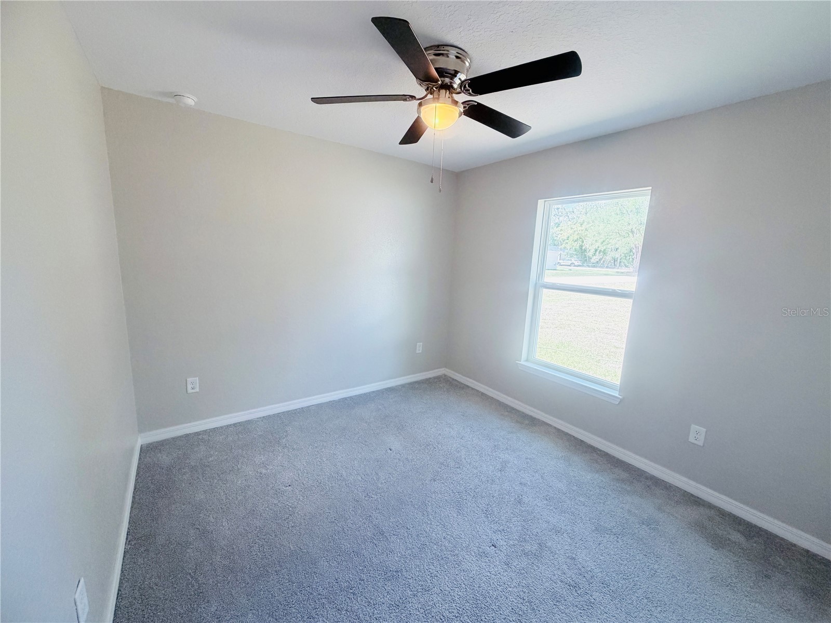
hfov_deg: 102.1
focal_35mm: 14
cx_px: 416
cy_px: 312
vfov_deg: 85.7
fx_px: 336
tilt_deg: -9.9
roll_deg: -2.1
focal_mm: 2.22
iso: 250
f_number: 2.2
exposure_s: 1/120
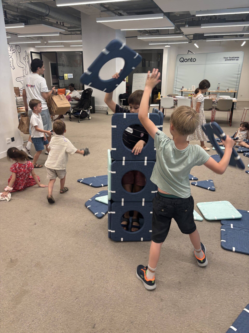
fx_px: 249
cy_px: 166
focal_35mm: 26
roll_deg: +2.4
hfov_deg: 53.1
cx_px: 124
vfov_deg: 67.3
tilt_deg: -20.8
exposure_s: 1/50
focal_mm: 5.96
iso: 80
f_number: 1.6
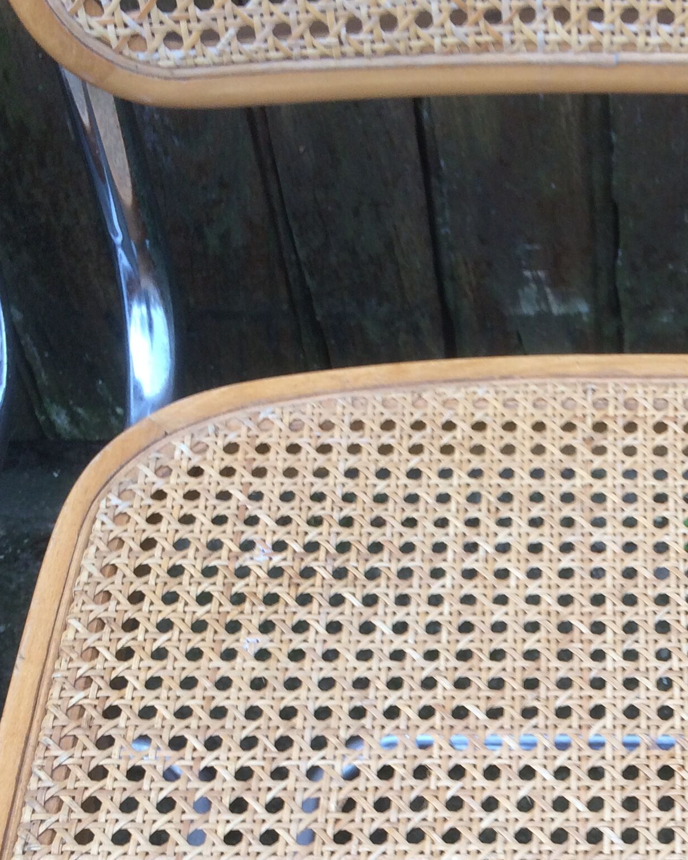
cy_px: 821
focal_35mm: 60
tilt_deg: -57.9
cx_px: 652
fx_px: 1527
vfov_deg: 29.7
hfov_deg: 24.5
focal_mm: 4.15
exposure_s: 1/100
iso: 40
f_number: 2.2
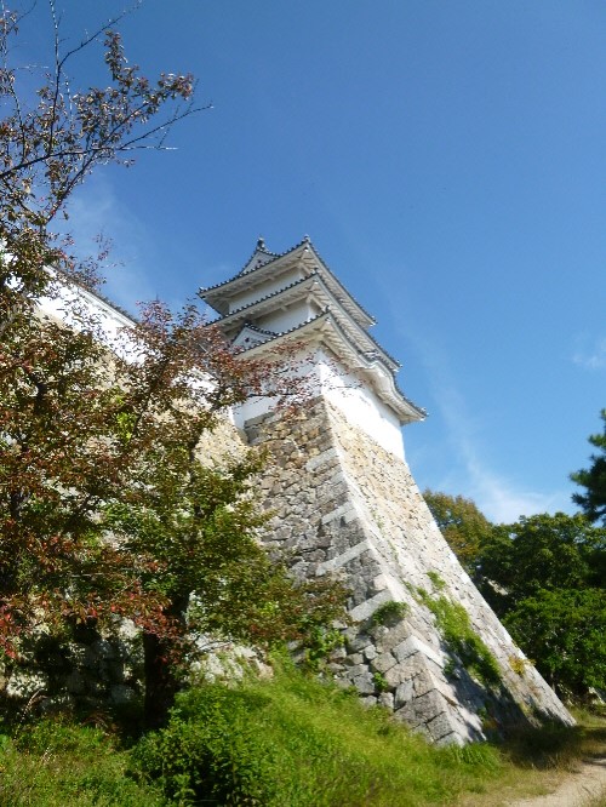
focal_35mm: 24
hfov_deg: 56.8
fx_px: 560
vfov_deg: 71.6
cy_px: 404
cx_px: 303
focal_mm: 4.3
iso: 100
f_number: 8
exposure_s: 1/160
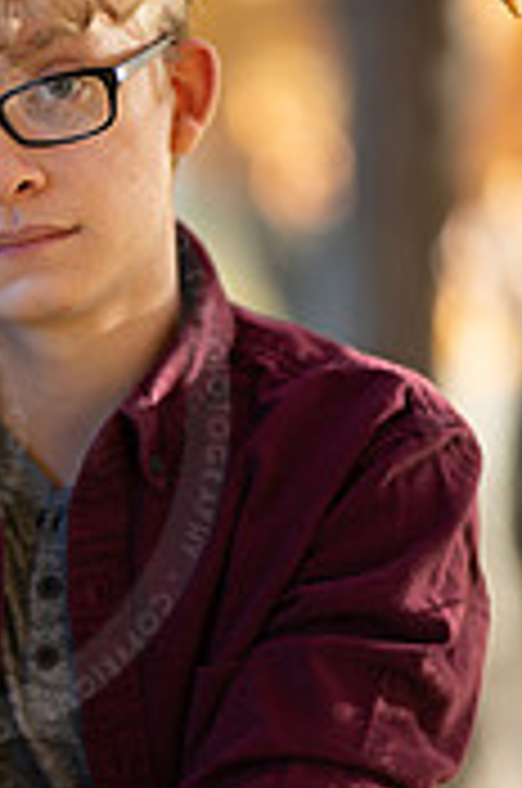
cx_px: -81
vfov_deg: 9.4
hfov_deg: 6.2
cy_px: 563
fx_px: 4782
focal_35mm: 219
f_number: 1.3
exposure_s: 1/500
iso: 80
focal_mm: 85
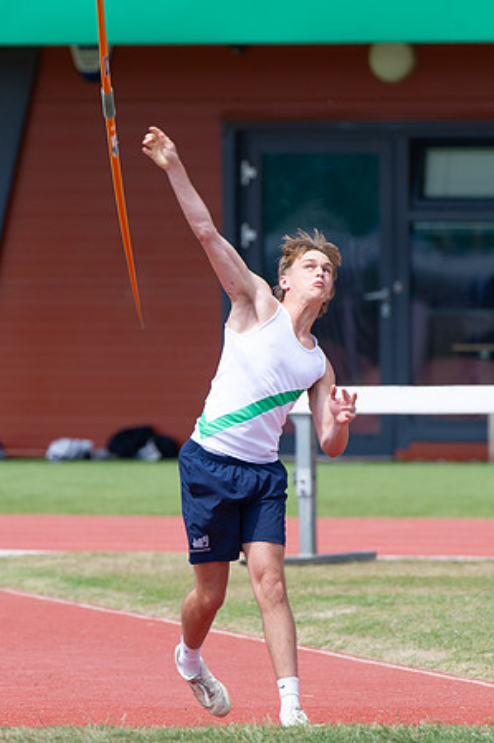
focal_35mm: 658
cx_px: 246
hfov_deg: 2.1
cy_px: 407
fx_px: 13566
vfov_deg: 3.1
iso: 250
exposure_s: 1/800
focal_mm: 400
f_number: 5.6
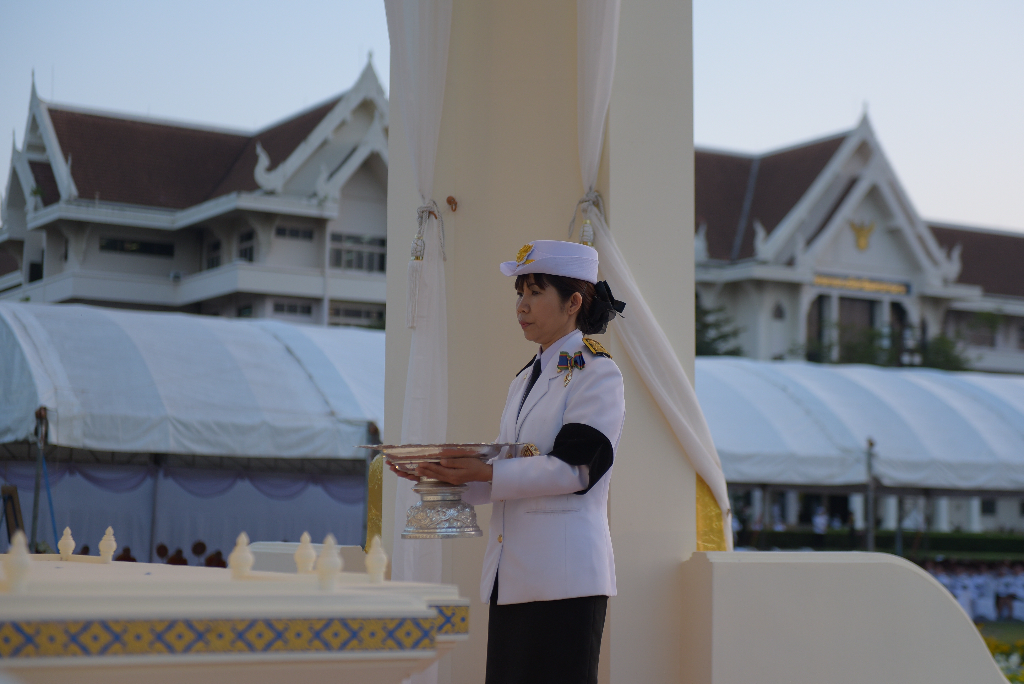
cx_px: 570
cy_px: 344
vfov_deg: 20.0
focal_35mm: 68
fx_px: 1935
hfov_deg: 29.6
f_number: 2.8
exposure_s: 1/500
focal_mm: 60
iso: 320
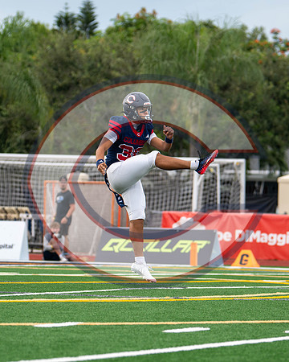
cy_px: 201
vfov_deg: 7.0
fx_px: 2973
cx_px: 140
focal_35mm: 278
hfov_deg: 5.6
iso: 160
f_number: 2.8
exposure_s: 1/1000
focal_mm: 116
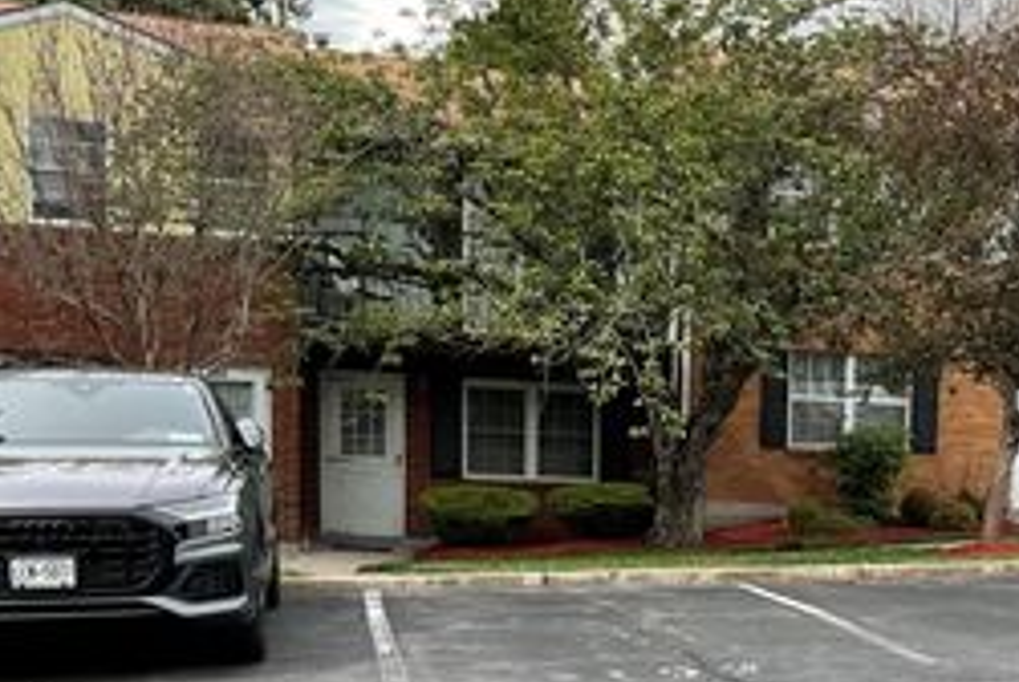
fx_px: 1700
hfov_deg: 31.6
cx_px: 942
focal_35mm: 60
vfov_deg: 22.1
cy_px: 631
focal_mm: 3
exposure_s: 1/883
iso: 16
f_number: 1.8
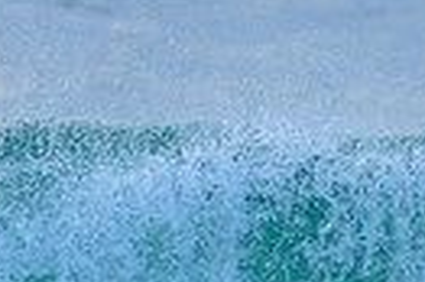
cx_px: 221
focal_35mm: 3546
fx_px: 41810
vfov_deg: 0.4
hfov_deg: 0.6
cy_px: 494
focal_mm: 800
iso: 2200
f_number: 6.3
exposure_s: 1/2000
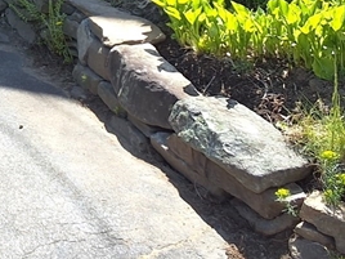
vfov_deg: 13.4
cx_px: -67
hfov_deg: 17.5
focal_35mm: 107
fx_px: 1066
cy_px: -68
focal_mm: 2.91
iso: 32
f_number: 1.9
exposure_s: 1/609
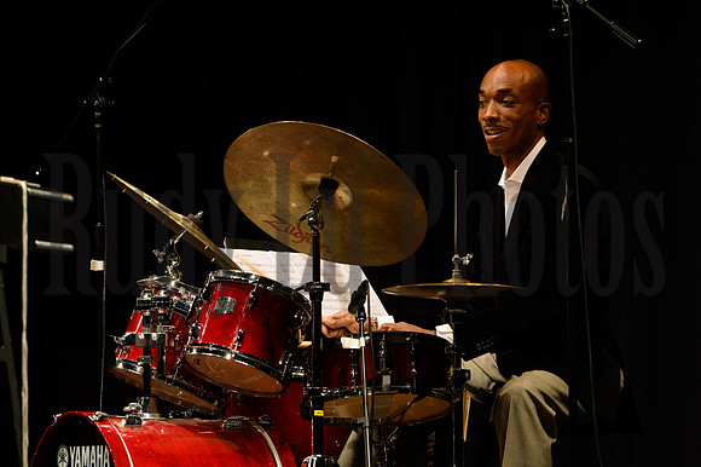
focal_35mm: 200
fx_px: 3892
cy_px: 234
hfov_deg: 10.3
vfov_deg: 6.9
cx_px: 350
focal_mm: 200
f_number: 8
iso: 3200
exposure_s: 1/100
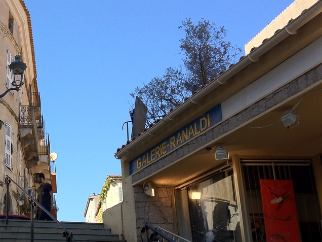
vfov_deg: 22.2
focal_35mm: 66
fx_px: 614
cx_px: 43
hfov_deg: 28.4
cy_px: 136
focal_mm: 4.28
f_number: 2.4
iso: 64
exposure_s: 1/812
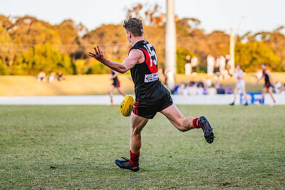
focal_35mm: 195
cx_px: 158
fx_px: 1547
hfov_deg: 10.5
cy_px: 96
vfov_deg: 7.0
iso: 1400
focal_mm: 170
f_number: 4
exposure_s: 1/1600
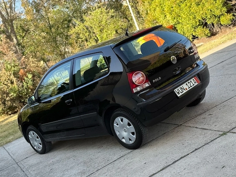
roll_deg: +27.8
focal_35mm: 48
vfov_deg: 30.3
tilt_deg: -7.7
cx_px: 118
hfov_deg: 39.7
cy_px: 88
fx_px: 327
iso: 64
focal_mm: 6.76
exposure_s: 1/611
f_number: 1.78
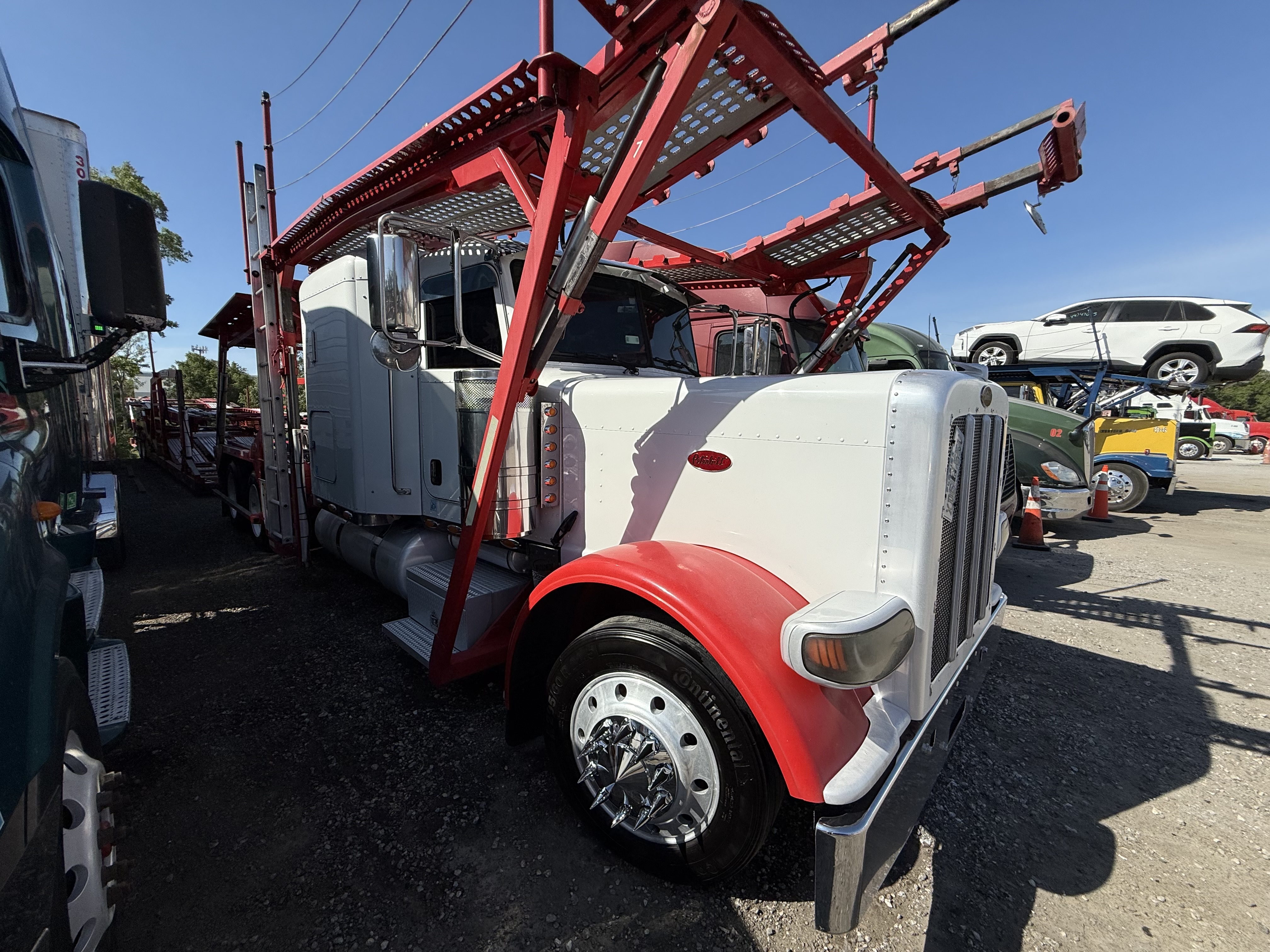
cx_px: 635
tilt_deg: -4.3
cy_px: 476
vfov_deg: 85.7
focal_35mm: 14
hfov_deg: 102.1
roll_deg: -0.5
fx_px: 514
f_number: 2.2
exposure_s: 1/4149
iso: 50
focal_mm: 2.22
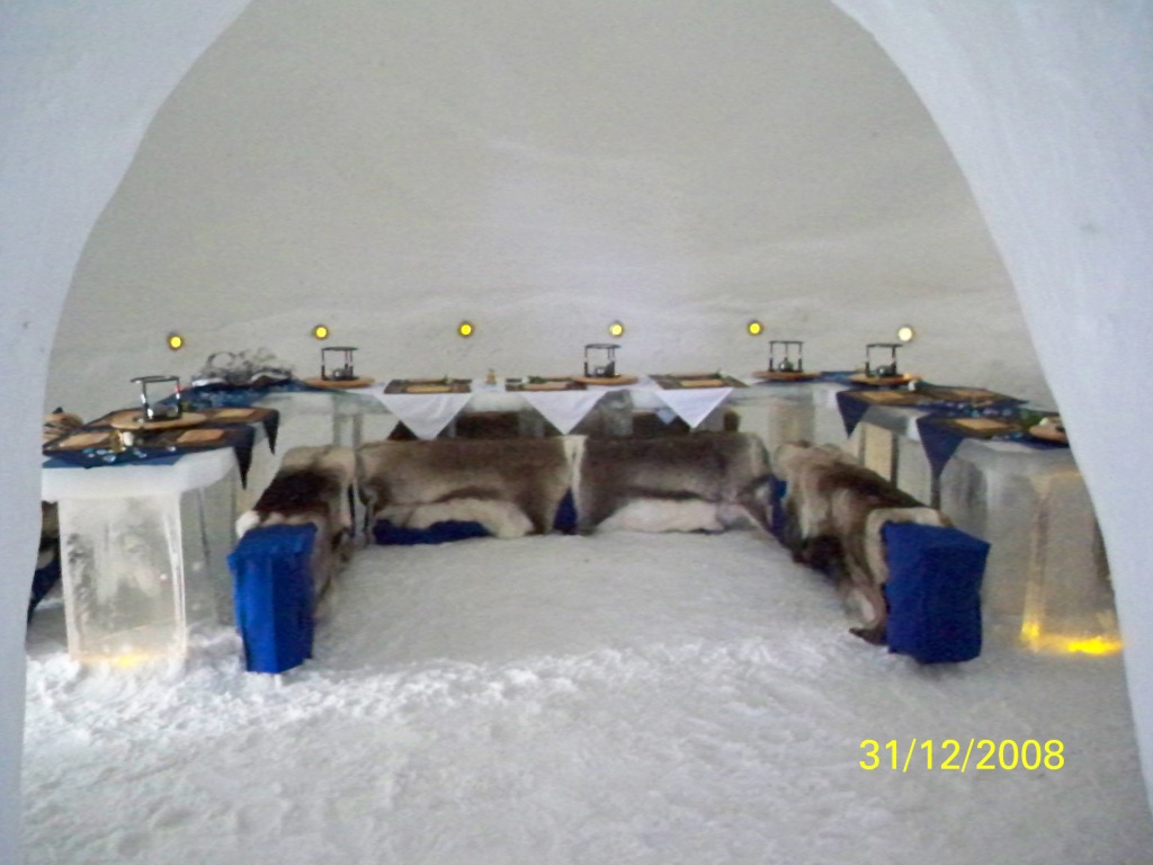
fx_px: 1166
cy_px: 432
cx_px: 576
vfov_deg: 40.7
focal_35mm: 35
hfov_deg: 52.6
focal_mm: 6.3
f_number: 3.1
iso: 2000
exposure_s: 1/60
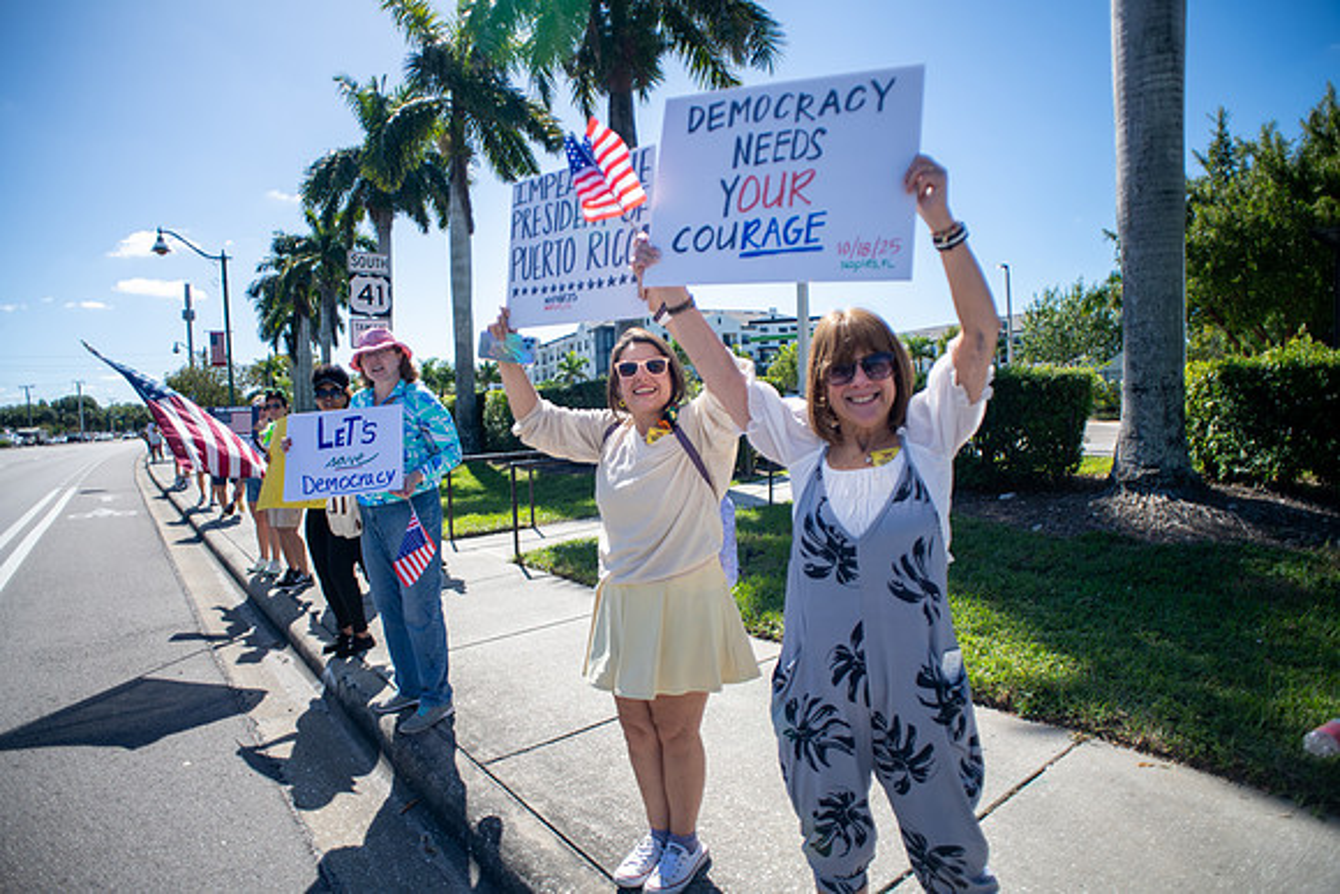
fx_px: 745
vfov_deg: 62.0
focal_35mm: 20
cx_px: 670
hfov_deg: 84.0
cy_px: 447
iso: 64
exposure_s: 1/640
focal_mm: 20
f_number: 5.6
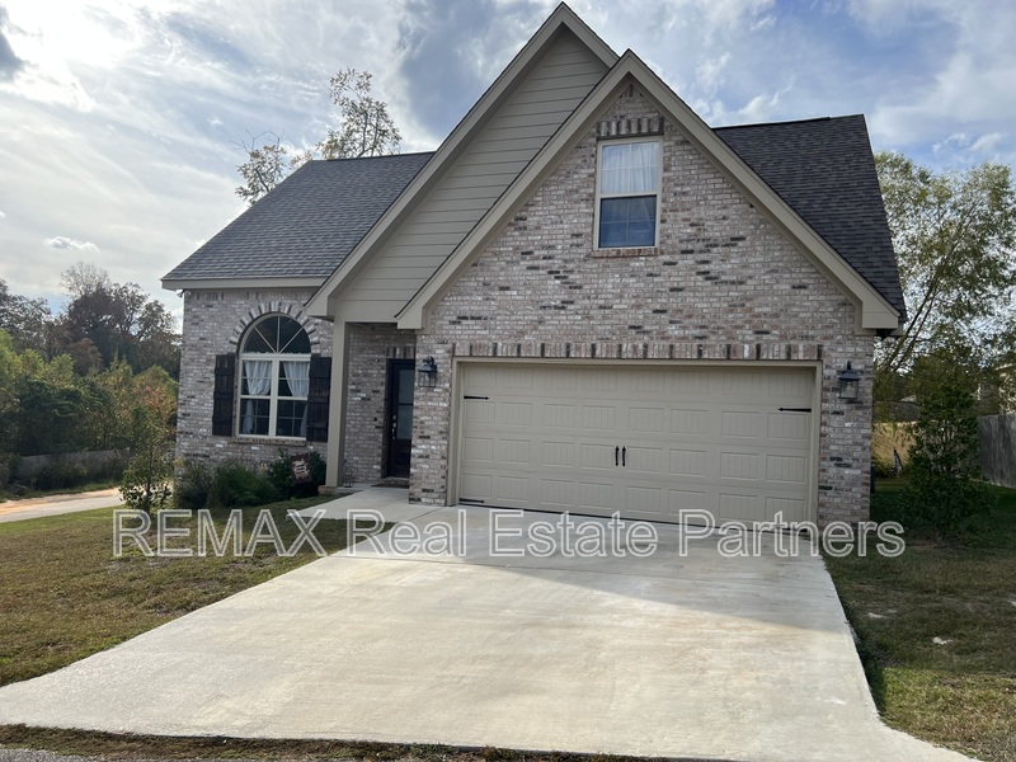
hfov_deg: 67.3
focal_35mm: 26
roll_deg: -1.8
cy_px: 381
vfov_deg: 53.1
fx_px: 763
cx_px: 508
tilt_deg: +3.3
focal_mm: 5.7
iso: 50
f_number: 1.5
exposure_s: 1/2915
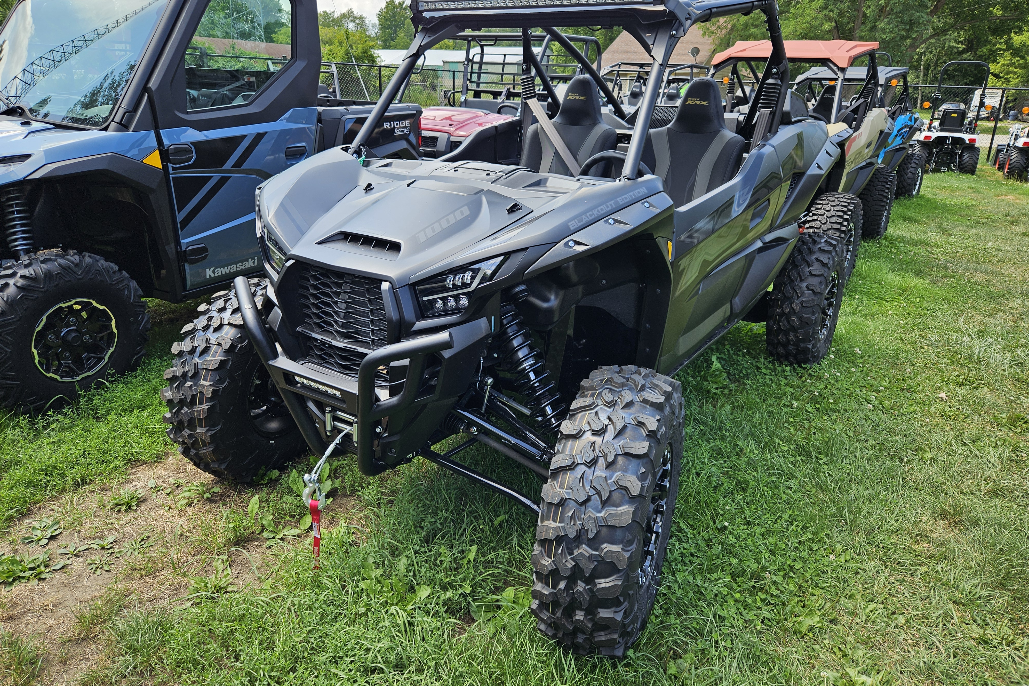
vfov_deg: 53.1
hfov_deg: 73.7
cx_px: 515
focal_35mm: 24
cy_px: 311
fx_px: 686
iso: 25
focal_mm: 5.4
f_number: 1.8
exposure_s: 1/541
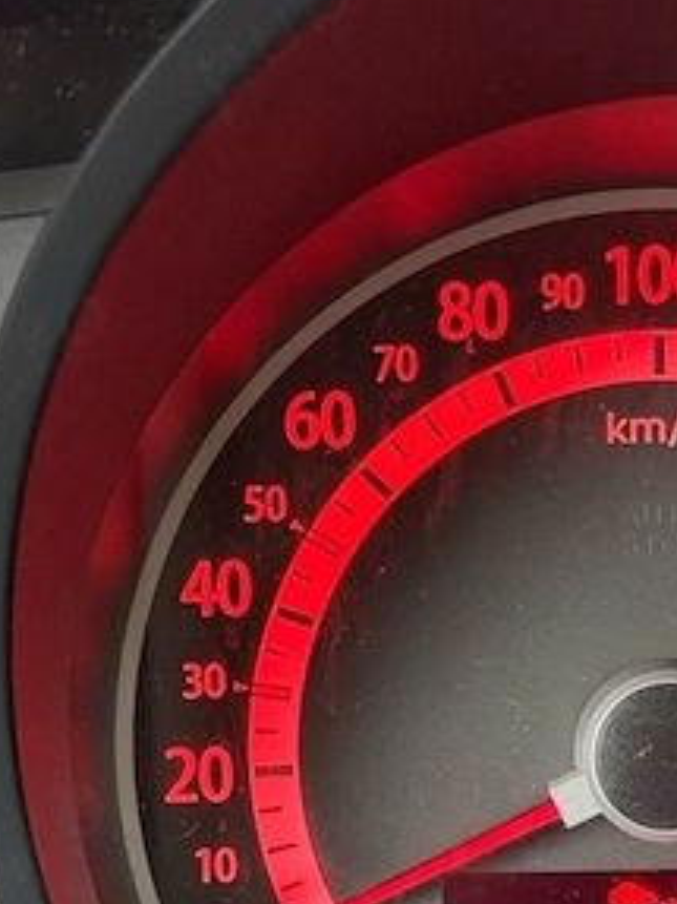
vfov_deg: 14.4
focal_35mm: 134
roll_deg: -1.1
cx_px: 520
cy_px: 1008
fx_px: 3497
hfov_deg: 11.0
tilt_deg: -31.5
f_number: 1.78
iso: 250
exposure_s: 1/44
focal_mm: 6.76
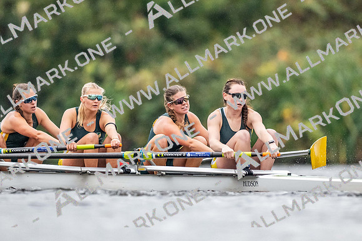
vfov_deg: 1.5
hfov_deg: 2.3
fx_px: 9044
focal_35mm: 900
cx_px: 181
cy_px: 120
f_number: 4
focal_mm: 600
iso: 4000
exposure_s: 1/2500
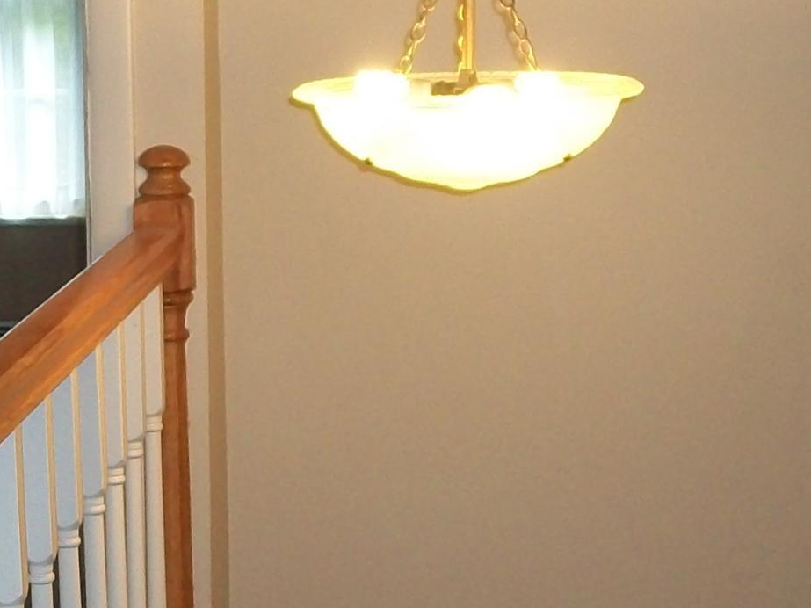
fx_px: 2436
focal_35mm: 104
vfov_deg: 14.2
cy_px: 449
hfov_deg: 18.5
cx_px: 31
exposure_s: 1/30
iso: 160
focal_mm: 5.7
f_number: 2.9
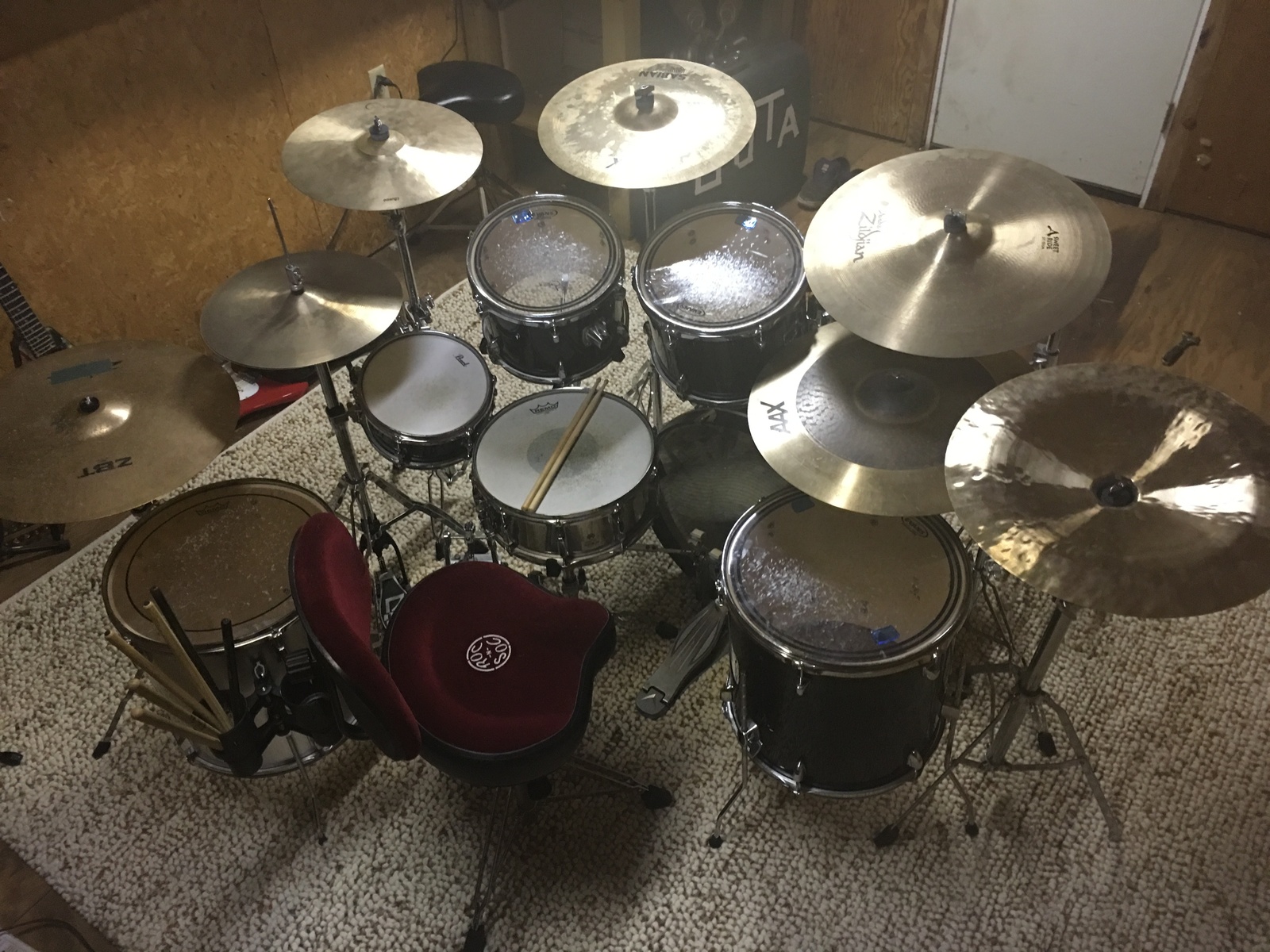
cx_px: 635
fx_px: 1064
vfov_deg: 48.2
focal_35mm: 29
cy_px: 476
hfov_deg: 61.7
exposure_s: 1/10
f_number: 2.2
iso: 100
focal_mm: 4.15
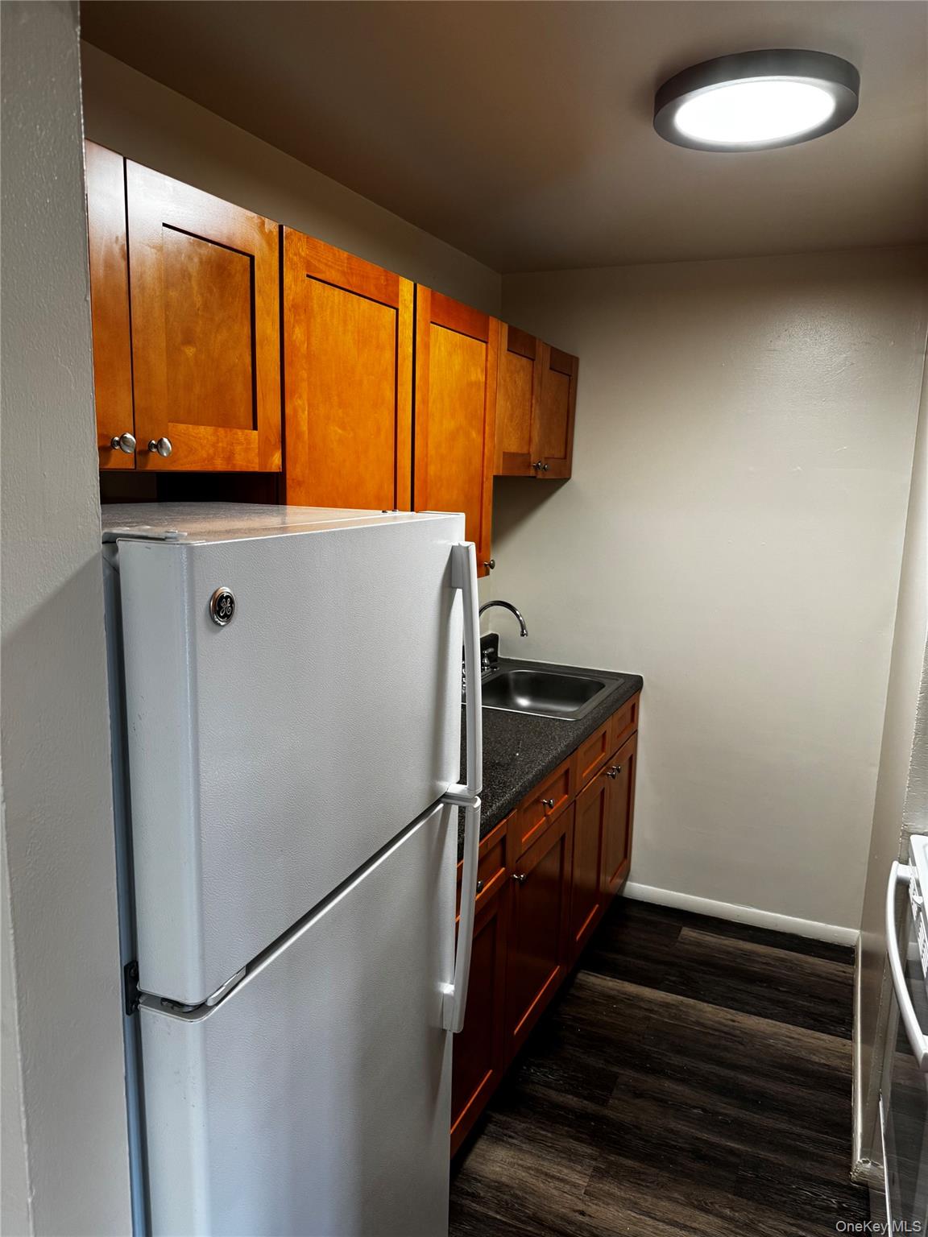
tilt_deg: -11.3
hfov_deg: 56.8
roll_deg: -0.9
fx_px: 858
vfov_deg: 71.6
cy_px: 618
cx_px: 464
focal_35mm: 24
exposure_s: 1/60
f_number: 1.78
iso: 125
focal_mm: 6.76
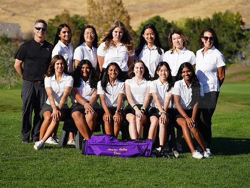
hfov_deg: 13.2
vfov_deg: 10.0
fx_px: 1076
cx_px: 122
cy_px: 94
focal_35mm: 149
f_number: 5
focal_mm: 137
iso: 100
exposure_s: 1/640
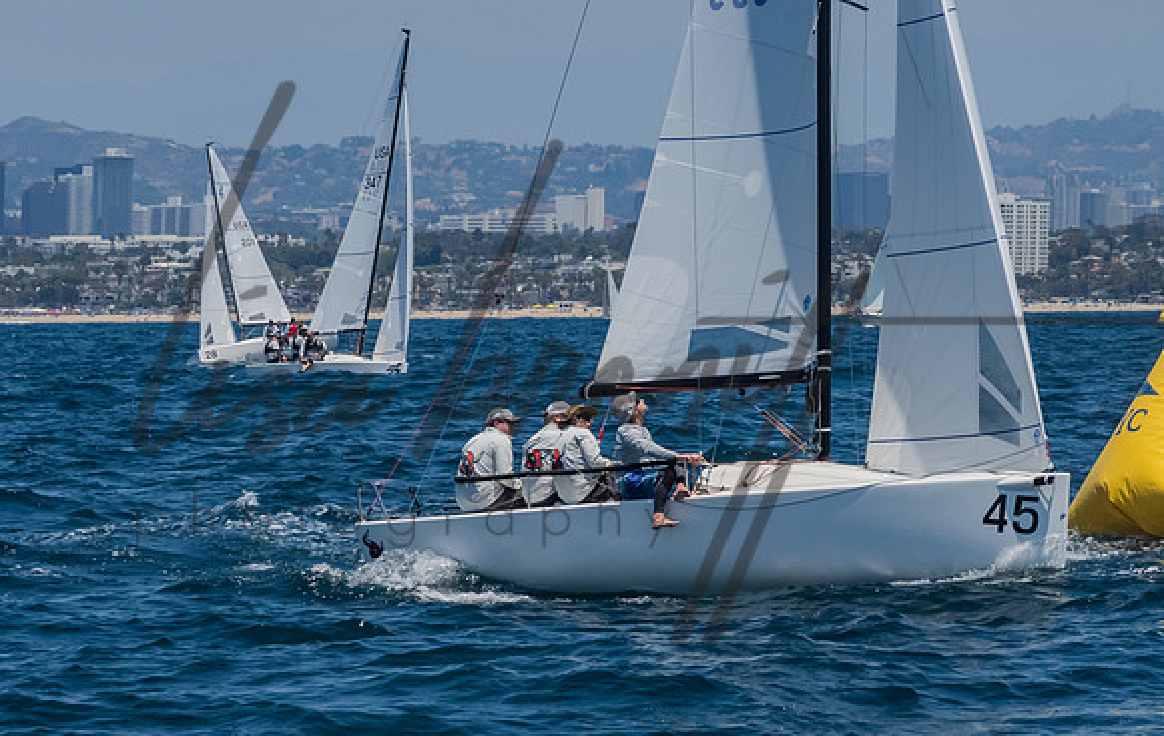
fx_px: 8255
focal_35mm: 259
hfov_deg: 8.1
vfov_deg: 5.1
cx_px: 479
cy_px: 456
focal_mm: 145
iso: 640
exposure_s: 1/1600
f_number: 14
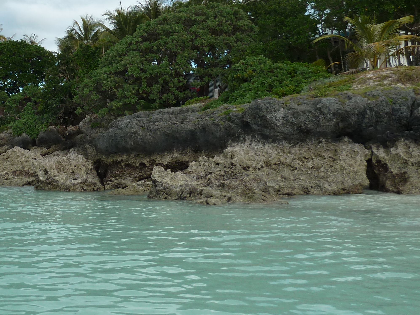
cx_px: 71
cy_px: 114
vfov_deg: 29.0
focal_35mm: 50
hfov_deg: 36.6
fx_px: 607
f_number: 3.3
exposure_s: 1/400
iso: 80
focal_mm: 4.1
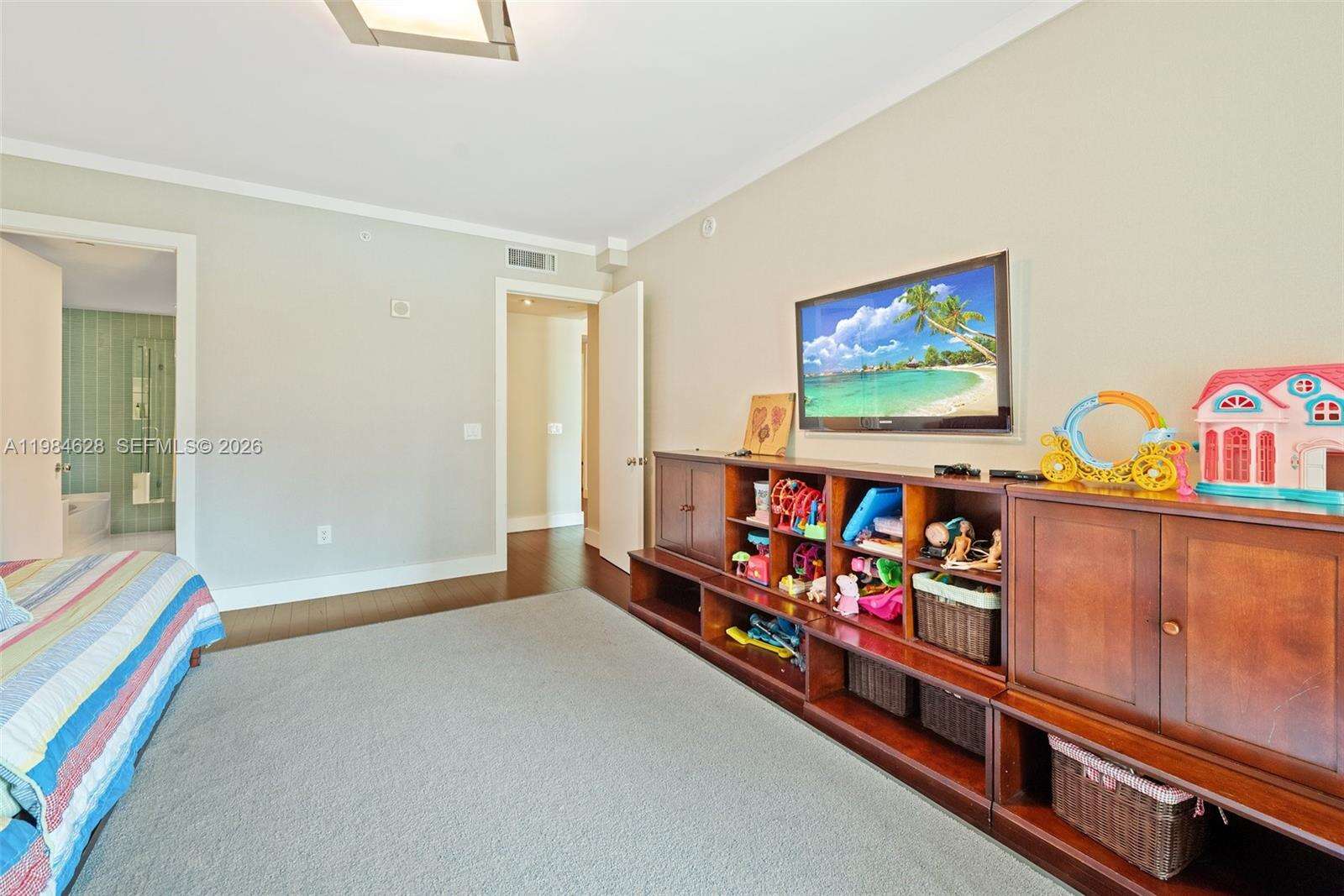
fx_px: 523
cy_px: 448
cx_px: 672
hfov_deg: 104.2
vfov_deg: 81.2
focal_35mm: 14
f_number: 8
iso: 2500
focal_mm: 14
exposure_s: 1/13
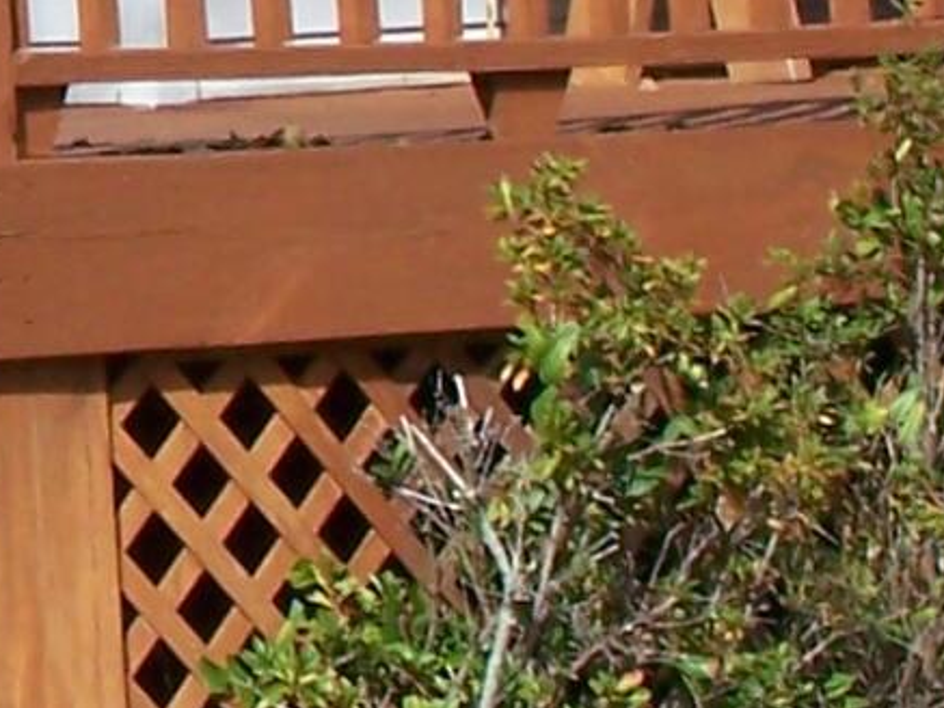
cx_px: -905
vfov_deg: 3.7
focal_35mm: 405
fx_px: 11048
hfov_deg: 4.8
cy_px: -477
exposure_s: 1/500
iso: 64
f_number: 4.5
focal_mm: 9.8
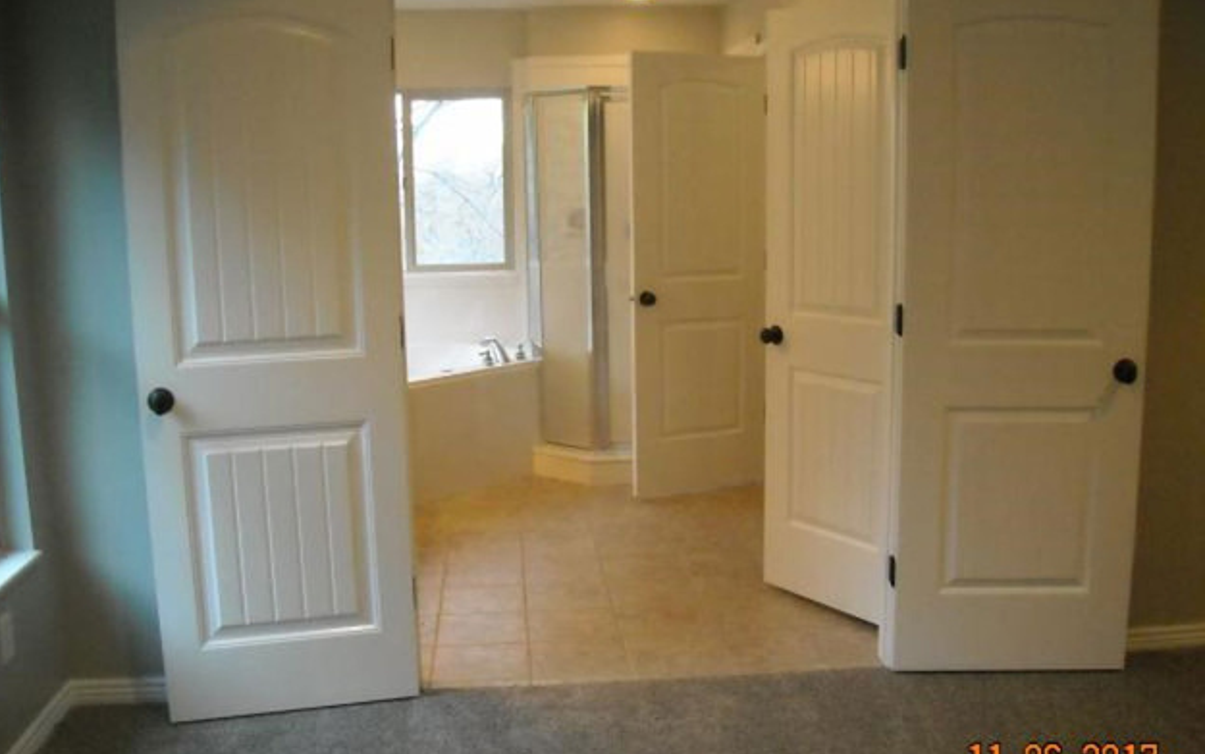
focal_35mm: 38
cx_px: 594
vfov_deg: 33.6
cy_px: 393
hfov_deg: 51.5
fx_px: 1248
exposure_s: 1/74
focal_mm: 5.7
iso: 800
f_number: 2.8
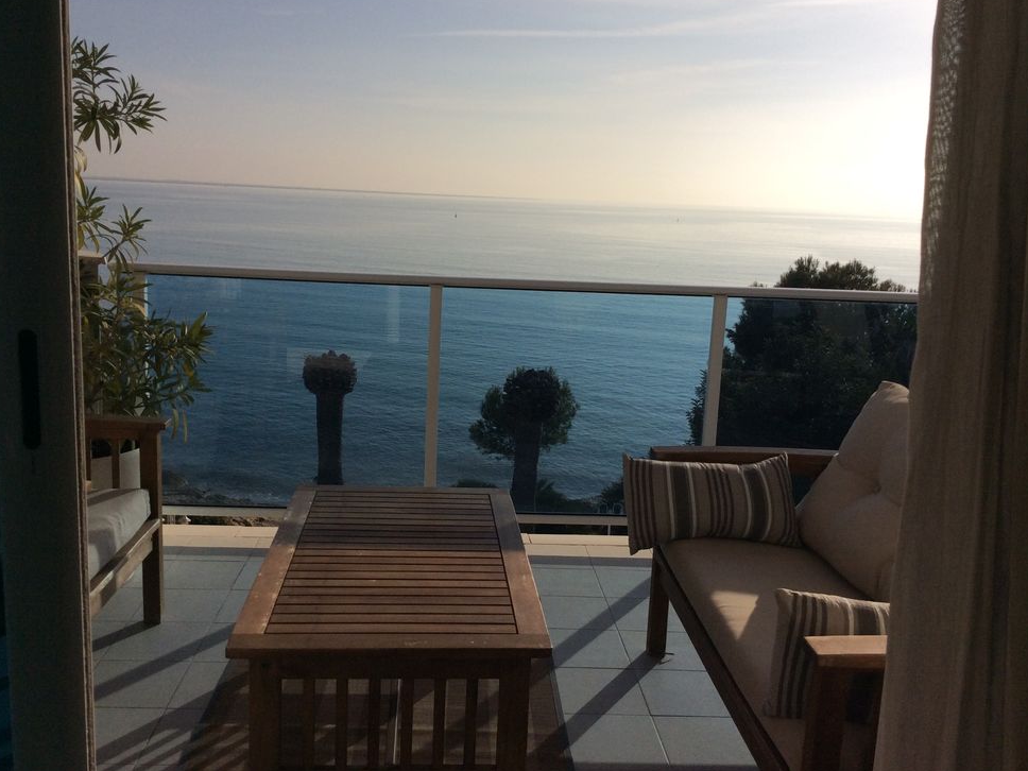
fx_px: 980
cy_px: 382
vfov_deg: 42.9
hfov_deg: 55.3
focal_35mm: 33
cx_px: 503
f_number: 2.4
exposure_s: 1/5208
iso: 32
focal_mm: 3.3
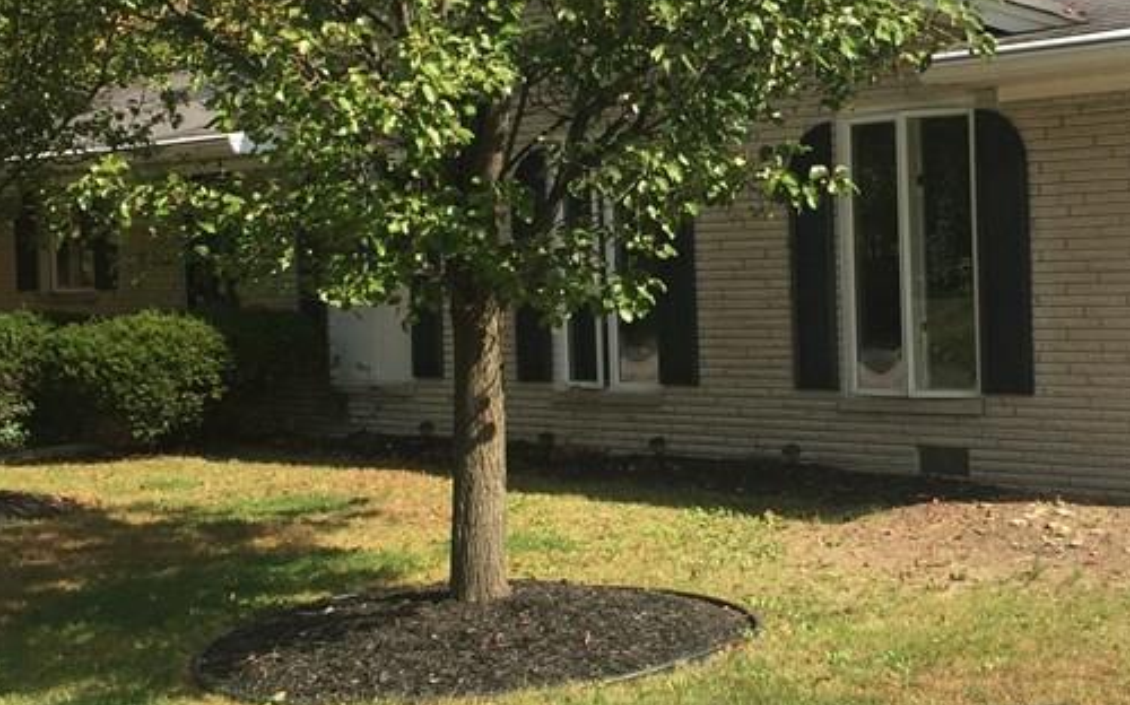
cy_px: 289
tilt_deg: -2.0
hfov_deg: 32.3
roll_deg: +0.7
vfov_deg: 20.6
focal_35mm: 63
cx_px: 710
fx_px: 1939
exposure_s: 1/1236
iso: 32
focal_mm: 4.15
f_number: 2.2
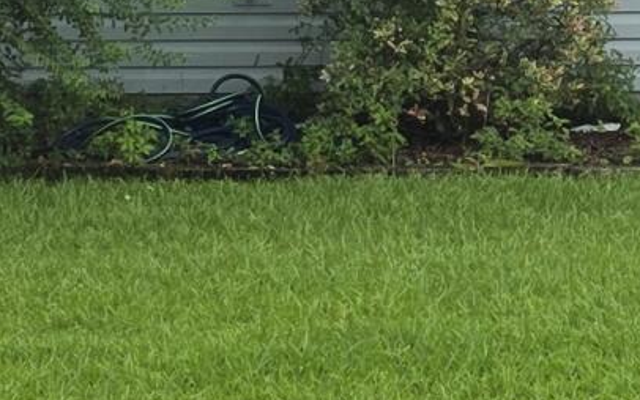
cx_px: 799
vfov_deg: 7.2
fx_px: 3140
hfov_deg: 11.4
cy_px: -228
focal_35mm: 180
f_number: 1.7
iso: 80
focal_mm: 6.3
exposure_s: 1/1636
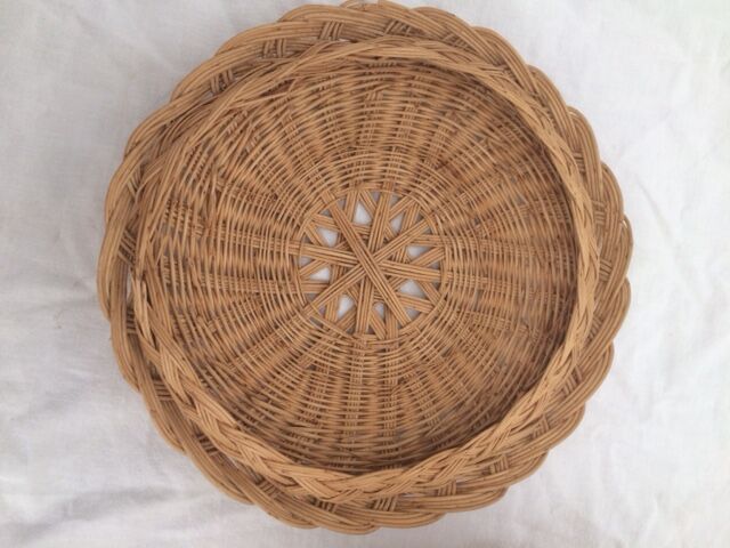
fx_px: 612
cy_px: 274
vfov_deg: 48.2
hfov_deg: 61.7
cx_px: 365
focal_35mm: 29
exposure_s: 1/100
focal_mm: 4.15
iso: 64
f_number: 2.2
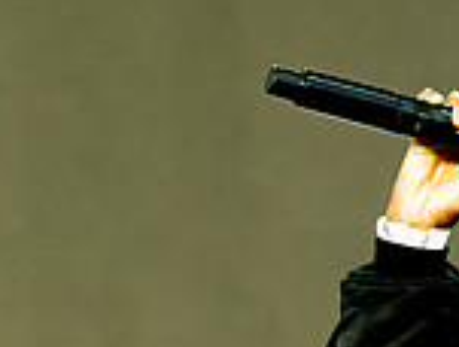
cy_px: 288
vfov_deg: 2.3
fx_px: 8573
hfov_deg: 3.1
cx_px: 651
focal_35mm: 645
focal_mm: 175
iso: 250
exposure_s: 1/500
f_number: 5
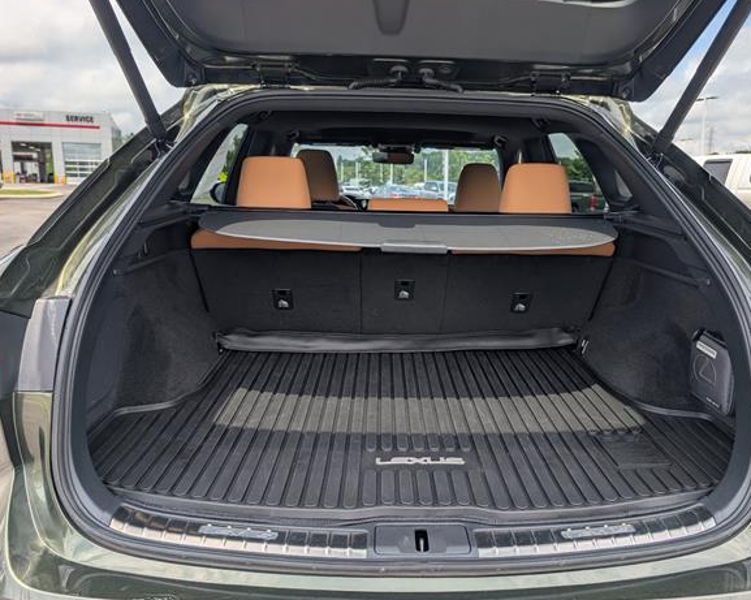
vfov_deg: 54.9
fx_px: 578
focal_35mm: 26
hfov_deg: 66.0
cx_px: 405
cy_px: 298
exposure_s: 1/909
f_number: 1.68
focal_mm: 6.9
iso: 21
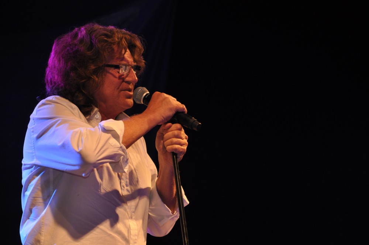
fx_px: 1612
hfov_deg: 13.1
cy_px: 122
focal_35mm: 158
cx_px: 184
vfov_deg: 8.7
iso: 800
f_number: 5.6
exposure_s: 1/60
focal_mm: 105
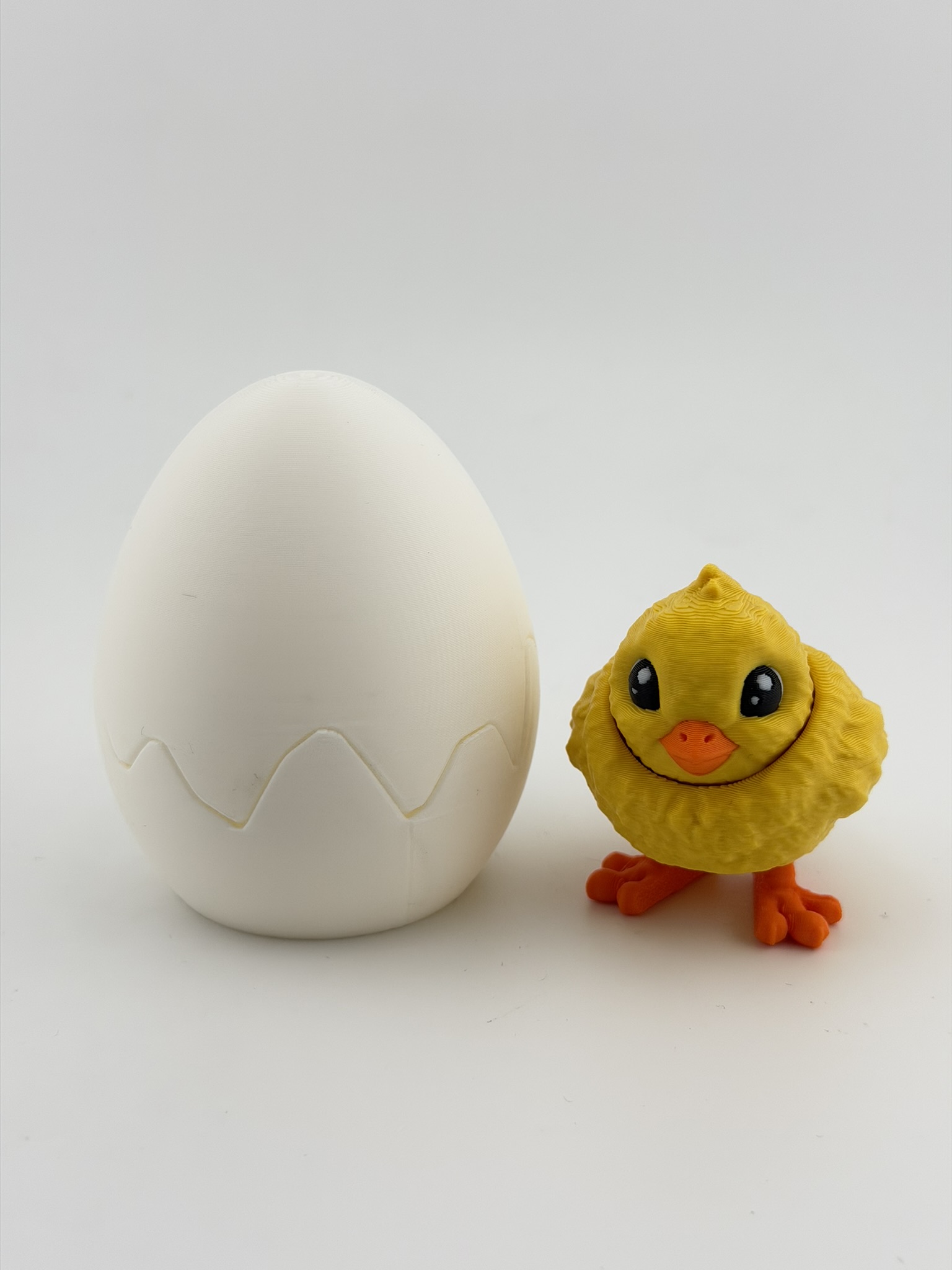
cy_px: 635
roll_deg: +0.0
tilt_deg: -18.5
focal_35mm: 48
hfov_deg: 30.3
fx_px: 1760
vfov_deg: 39.7
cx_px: 476
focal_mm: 6.76
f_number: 1.78
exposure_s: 1/2273
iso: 64
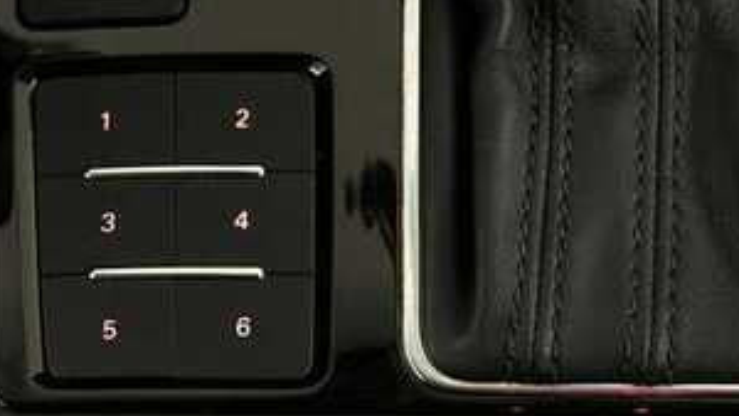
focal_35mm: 157
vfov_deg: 7.7
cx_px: 539
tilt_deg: -59.8
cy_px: 252
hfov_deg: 13.7
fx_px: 3078
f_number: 1.78
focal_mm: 6.86
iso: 100
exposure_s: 1/50
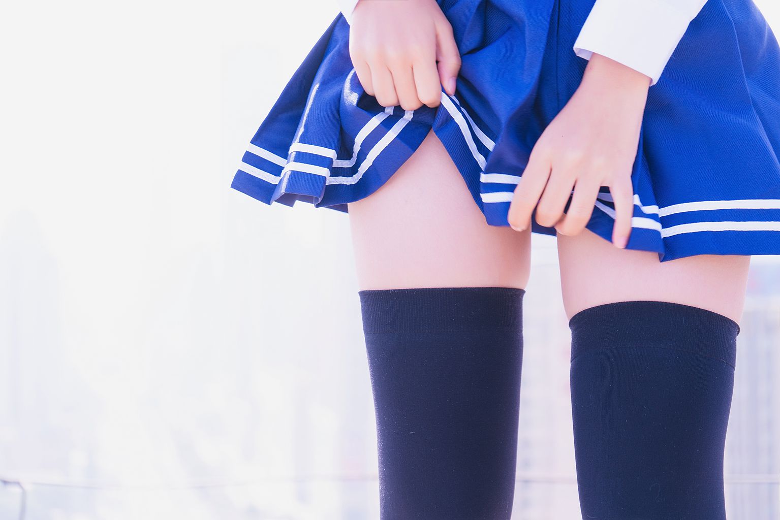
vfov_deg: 19.5
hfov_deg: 28.8
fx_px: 1517
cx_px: 390
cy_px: 260
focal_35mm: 70
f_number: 5.6
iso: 100
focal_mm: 70
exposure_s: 1/100
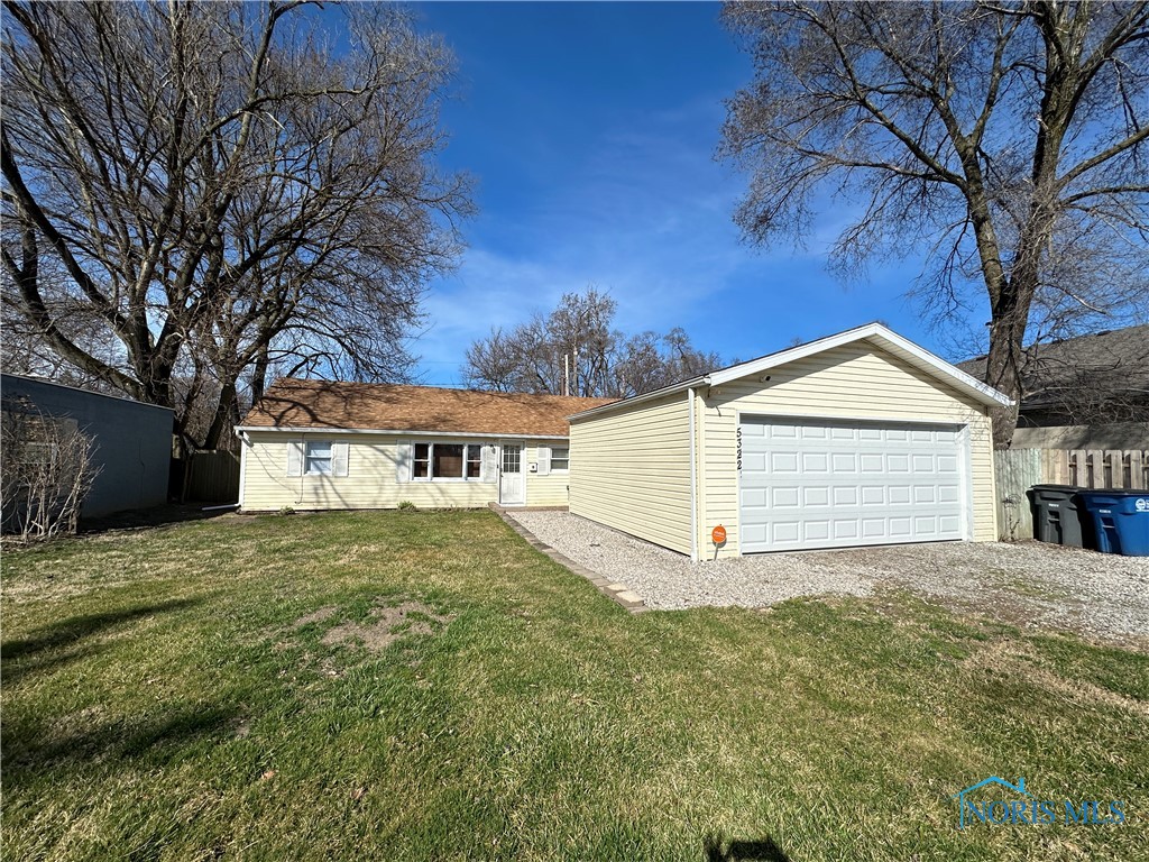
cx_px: 574
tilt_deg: +3.8
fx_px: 465
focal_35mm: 14
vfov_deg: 85.7
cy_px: 431
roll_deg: -0.5
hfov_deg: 102.1
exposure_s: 1/4292
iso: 50
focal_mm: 2.22
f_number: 2.2
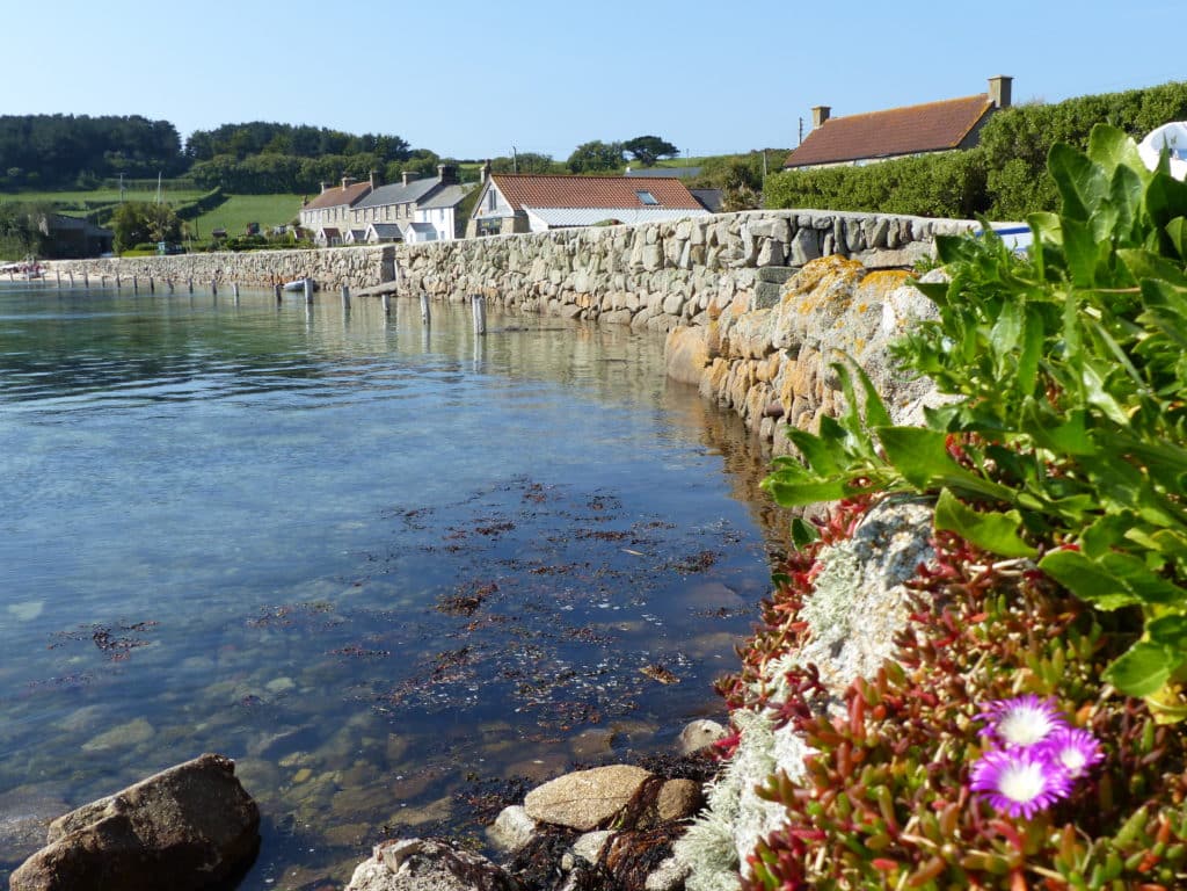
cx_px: 594
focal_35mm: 37
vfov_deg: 38.7
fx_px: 1269
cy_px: 446
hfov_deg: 50.1
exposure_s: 1/800
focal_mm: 6.6
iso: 100
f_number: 4
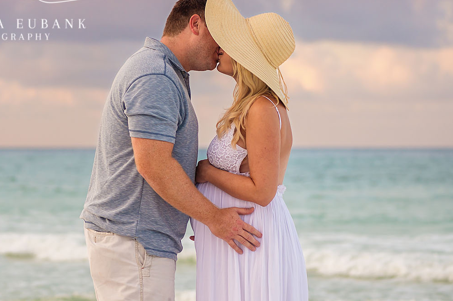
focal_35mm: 158
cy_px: 92
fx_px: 1986
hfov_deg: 13.0
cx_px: 172
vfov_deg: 8.7
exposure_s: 1/640
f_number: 3.5
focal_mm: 105
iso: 640
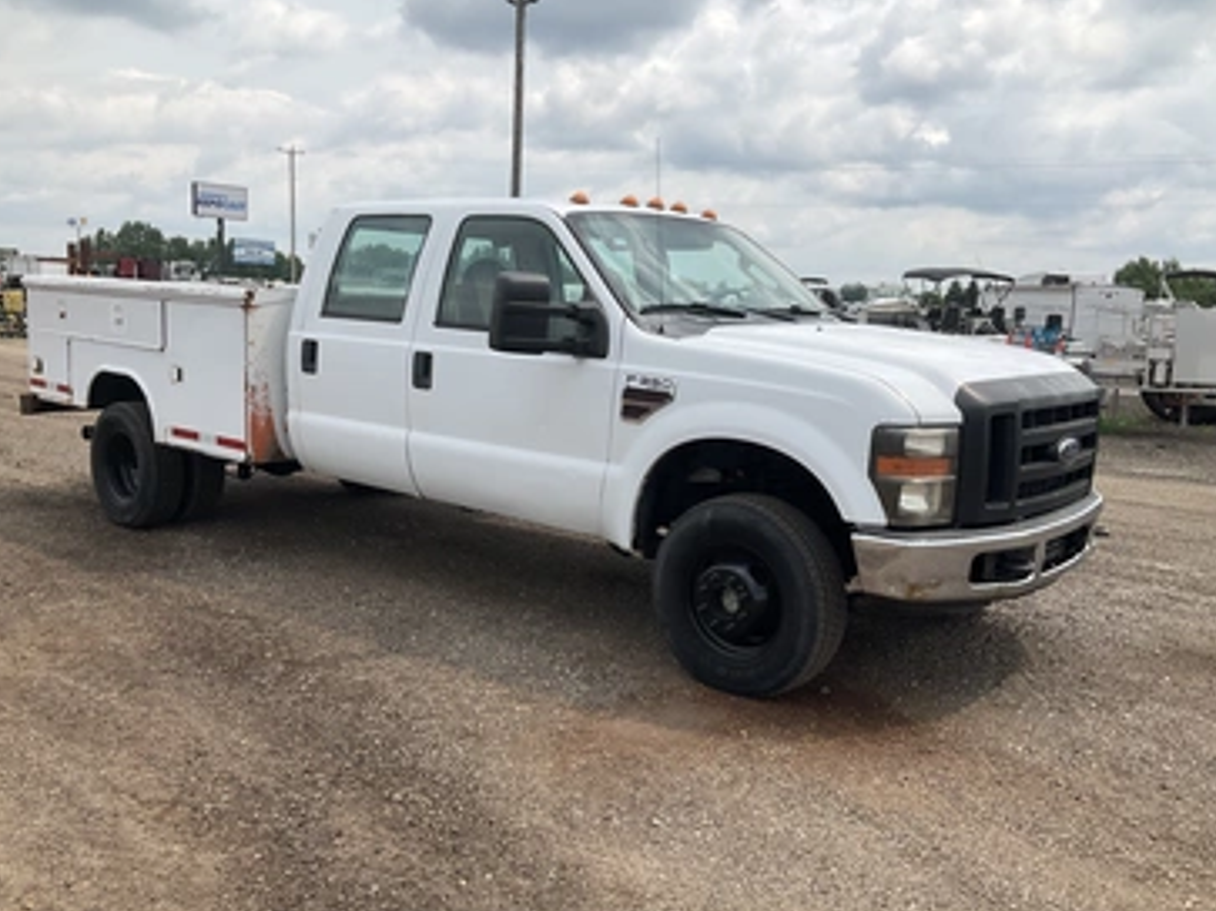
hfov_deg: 56.8
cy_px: 472
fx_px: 1124
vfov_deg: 44.1
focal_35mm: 32
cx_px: 616
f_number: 1.8
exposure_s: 1/1984
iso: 25
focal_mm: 3
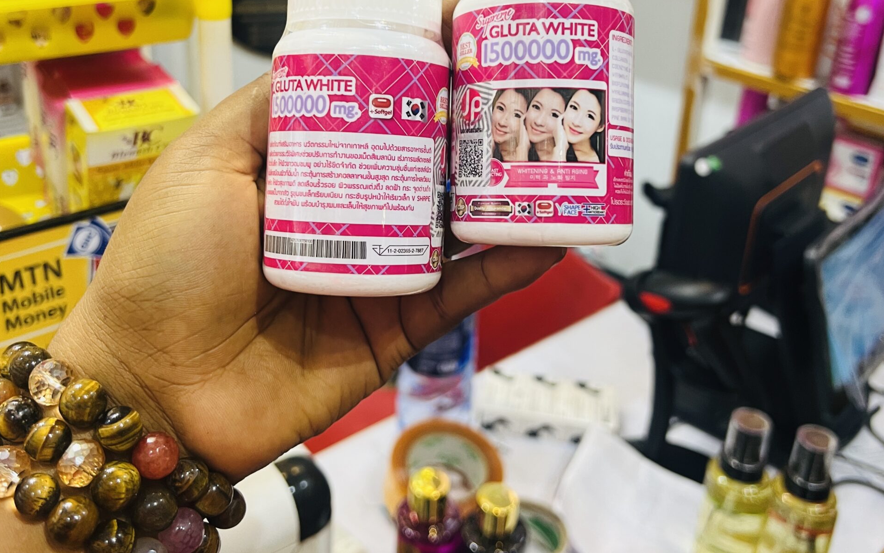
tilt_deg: -21.5
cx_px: 440
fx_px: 891
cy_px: 167
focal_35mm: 37
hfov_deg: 52.7
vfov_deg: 34.0
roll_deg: -2.3
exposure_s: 1/50
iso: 100
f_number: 1.5
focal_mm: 5.7
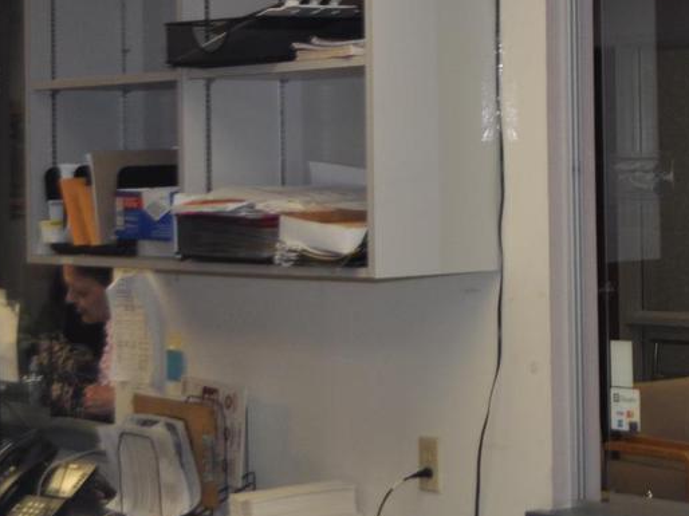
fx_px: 2089
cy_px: 40
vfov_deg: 13.9
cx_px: 760
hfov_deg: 18.0
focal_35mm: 105
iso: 360
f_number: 4.2
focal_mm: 26
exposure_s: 1/200
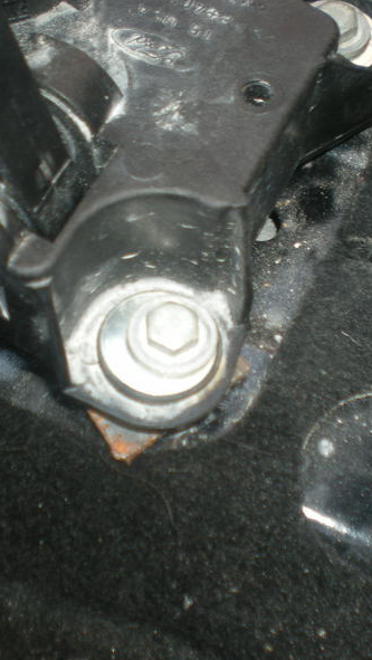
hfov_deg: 21.4
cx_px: 145
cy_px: 333
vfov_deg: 37.2
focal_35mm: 56
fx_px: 981
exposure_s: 1/30
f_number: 3.1
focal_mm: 6.3
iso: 64
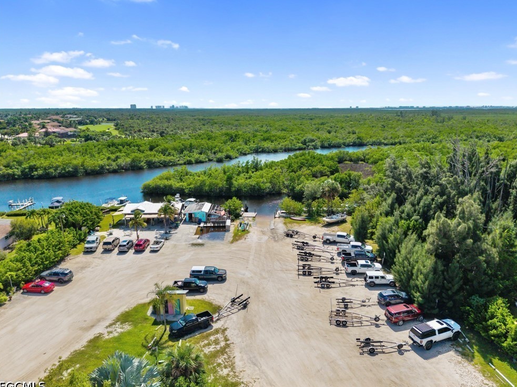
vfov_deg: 54.9
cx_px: 265
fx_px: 373
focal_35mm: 25
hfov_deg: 69.4
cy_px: 193
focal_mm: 8.67
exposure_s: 1/640
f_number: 1.8
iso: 100
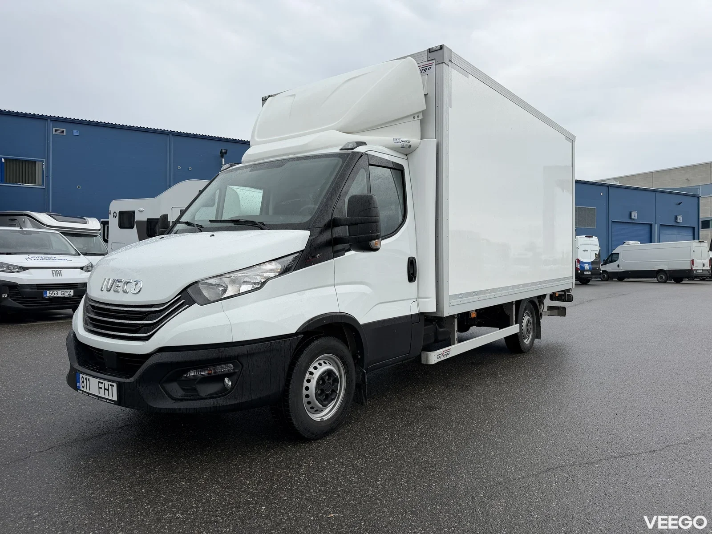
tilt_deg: -0.4
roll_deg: -0.5
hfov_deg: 71.6
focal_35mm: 24
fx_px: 494
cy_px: 267
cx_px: 356
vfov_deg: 56.8
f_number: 1.78
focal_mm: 6.76
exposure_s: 1/2000
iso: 80
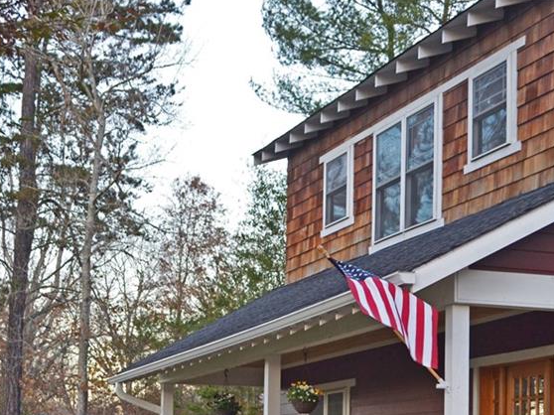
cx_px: 319
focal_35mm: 90
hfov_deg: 21.8
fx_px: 1440
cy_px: 336
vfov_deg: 16.3
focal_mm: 34
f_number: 5
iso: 200
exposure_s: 1/60
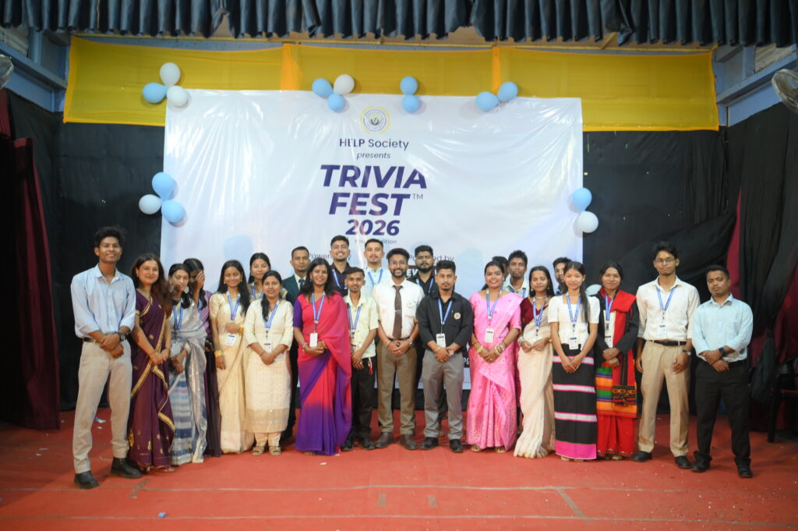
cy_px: 266
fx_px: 775
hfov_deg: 54.5
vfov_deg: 37.8
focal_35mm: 35
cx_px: 399
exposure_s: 1/160
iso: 1000
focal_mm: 35
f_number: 2
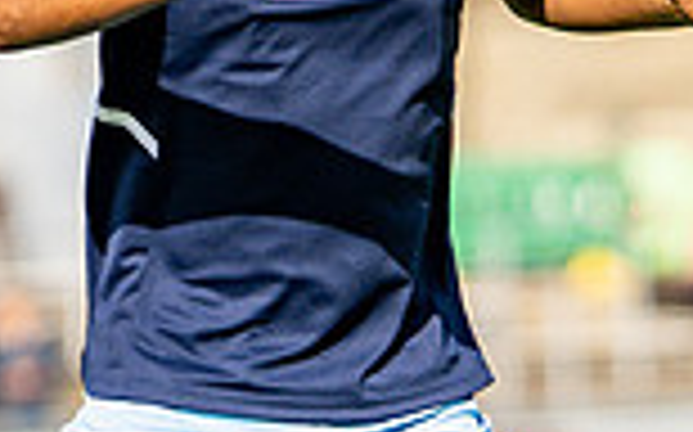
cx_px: 120
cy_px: 353
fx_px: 13569
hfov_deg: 2.9
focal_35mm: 719
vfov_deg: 1.8
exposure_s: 1/8000
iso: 100
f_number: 1.4
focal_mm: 85
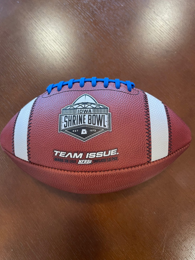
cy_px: 132
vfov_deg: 67.3
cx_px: 96
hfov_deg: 53.0
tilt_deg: -77.1
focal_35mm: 26
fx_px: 195
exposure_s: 1/60
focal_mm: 5.1
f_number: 1.6
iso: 160
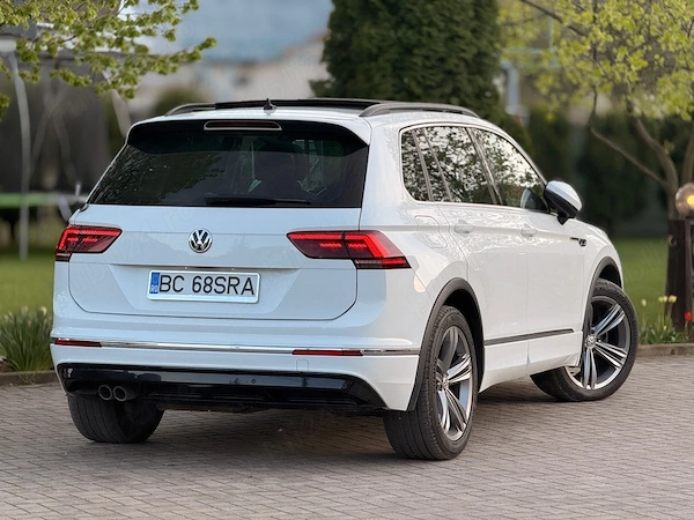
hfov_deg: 16.4
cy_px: 260
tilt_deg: -2.0
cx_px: 347
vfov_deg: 12.3
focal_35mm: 120
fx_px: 2406
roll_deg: -0.4
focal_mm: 15.66
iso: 50
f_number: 2.8
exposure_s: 1/202
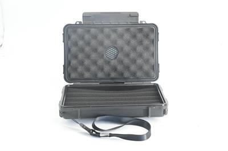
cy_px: 76
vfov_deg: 22.6
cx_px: 114
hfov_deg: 33.4
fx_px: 380
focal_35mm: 60
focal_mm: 60
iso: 3200
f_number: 16
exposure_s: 1/80
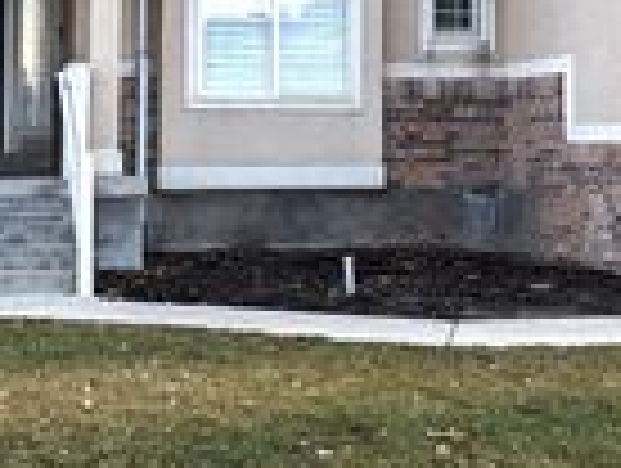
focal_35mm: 87
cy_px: 36
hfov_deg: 22.4
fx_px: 1563
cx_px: 396
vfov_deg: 16.8
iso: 36
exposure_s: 1/399
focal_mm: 6.81
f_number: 1.85
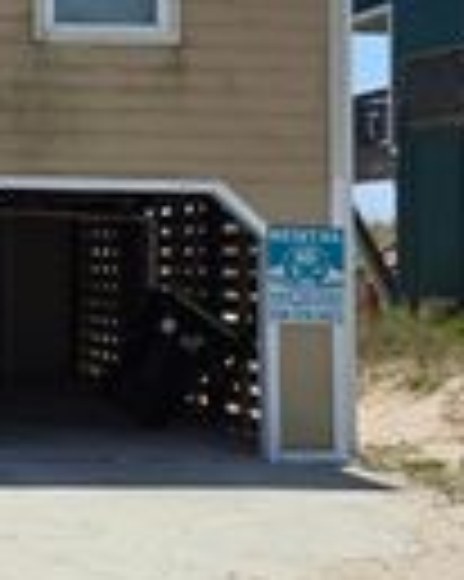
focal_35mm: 87
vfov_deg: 21.8
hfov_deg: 16.4
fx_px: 1495
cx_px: -189
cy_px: 155
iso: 80
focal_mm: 5.4
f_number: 1.8
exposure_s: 1/7599
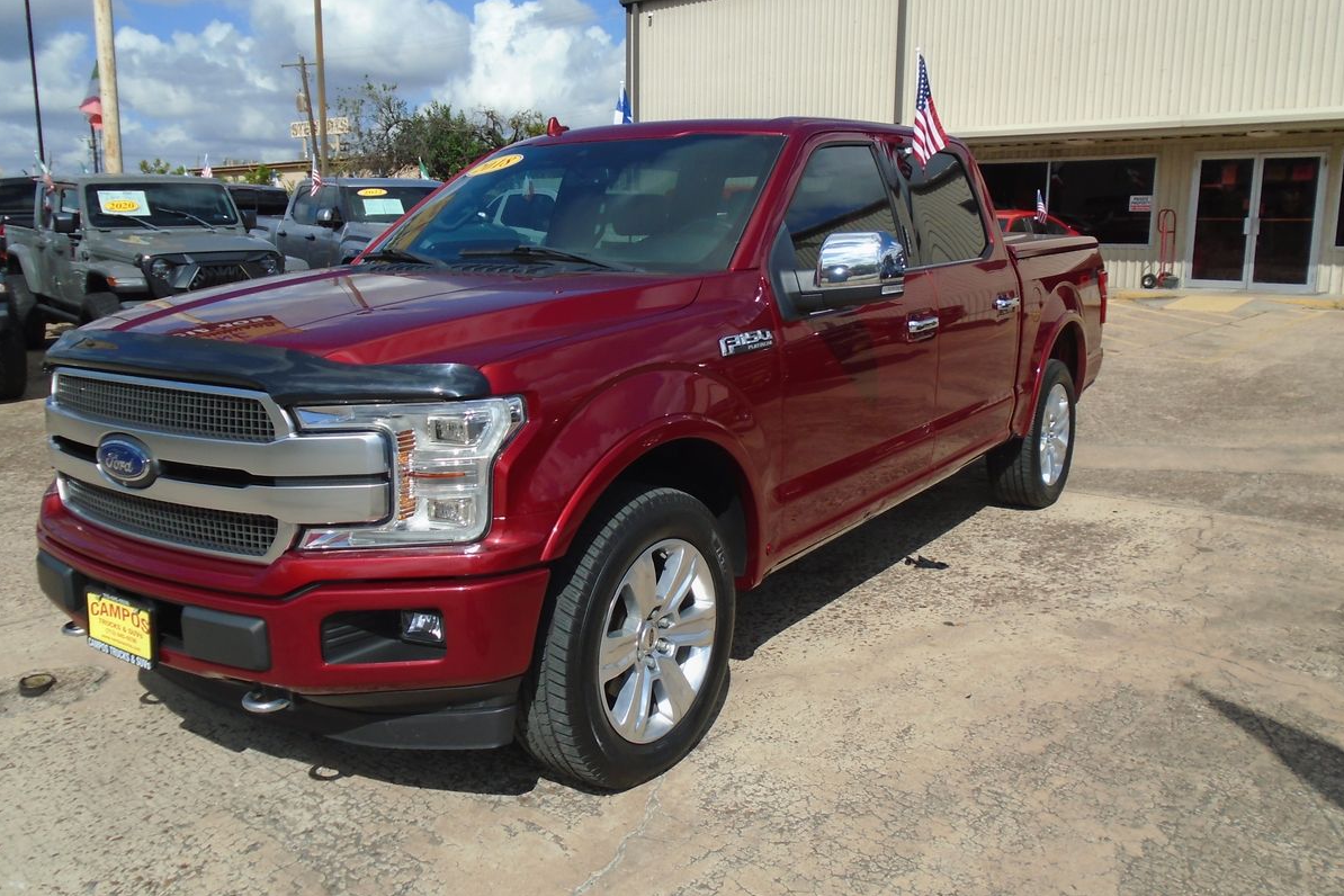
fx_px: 1083
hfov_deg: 63.6
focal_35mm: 29
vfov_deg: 45.0
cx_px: 645
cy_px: 430
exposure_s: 1/320
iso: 100
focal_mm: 4.6
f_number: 8
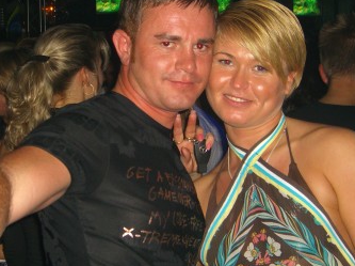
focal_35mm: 83
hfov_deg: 23.6
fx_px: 850
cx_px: 148
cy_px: 151
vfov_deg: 17.7
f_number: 3.1
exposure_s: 1/60
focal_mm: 9.5
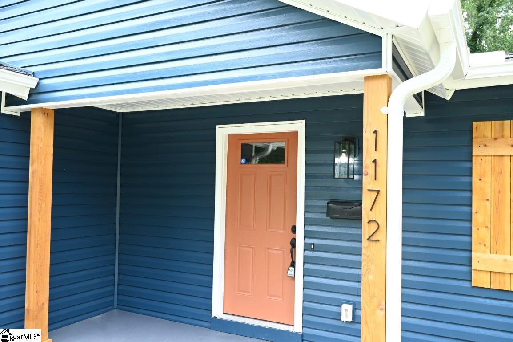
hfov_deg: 60.3
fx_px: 441
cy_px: 171
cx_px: 256
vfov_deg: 42.3
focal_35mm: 31
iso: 1000
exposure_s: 1/160
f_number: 6.3
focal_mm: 31
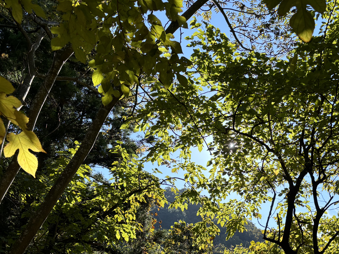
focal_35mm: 44
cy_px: 188
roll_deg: -0.3
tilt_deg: +23.5
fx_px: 431
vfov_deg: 32.3
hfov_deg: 41.7
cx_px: 255
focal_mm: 5.96
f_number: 1.6
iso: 50
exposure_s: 1/1007
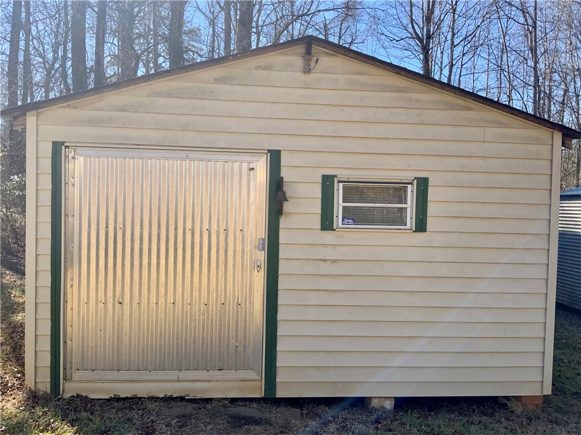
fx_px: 487
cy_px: 218
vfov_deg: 48.2
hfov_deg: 61.7
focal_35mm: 29
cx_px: 290
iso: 16
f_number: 1.8
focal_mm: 3
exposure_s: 1/770
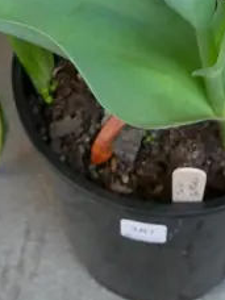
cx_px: 196
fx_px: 936
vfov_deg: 15.6
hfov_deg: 13.6
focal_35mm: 108
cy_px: -238
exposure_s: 1/60
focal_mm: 12
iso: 1600
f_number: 4
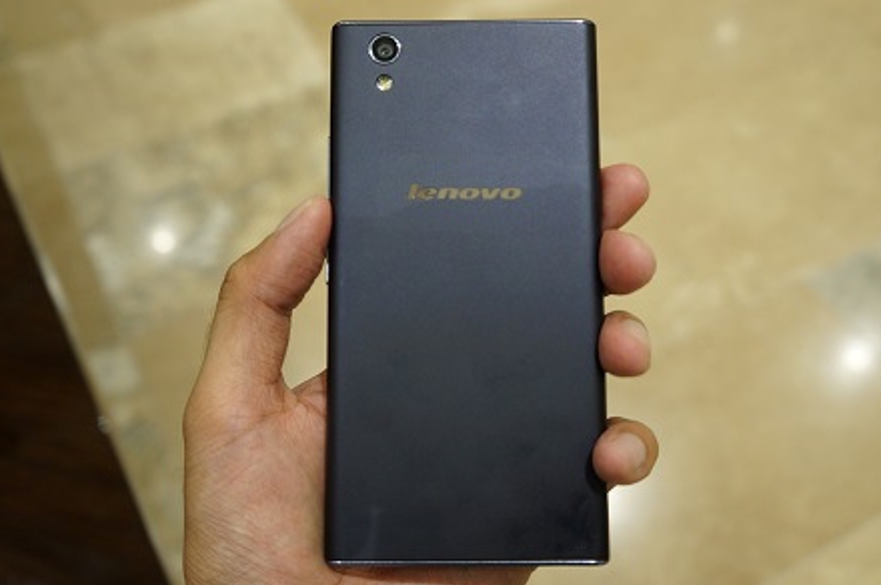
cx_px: 443
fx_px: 880
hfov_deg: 53.2
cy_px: 286
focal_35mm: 36
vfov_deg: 36.8
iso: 400
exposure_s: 1/80
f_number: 4
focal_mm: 22
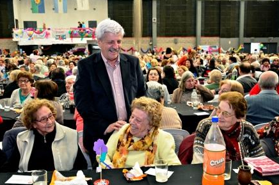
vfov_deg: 35.8
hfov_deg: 52.0
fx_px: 286
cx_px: 139
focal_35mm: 37
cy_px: 94
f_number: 3.8
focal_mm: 24
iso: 800
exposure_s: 1/125
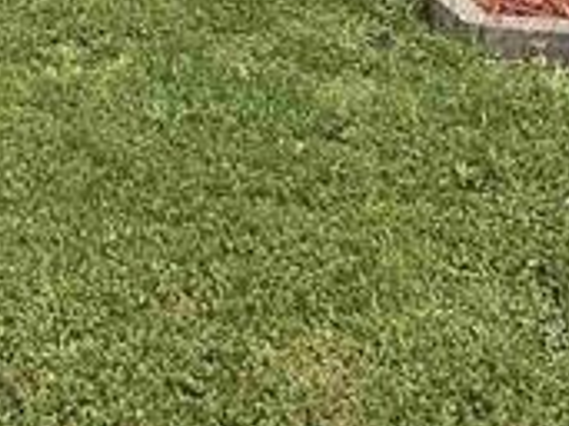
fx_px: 1380
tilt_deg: -7.7
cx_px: 130
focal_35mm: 84
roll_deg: +1.8
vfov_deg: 16.1
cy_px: -216
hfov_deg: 23.0
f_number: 2.2
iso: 50
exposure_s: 1/734
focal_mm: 2.22
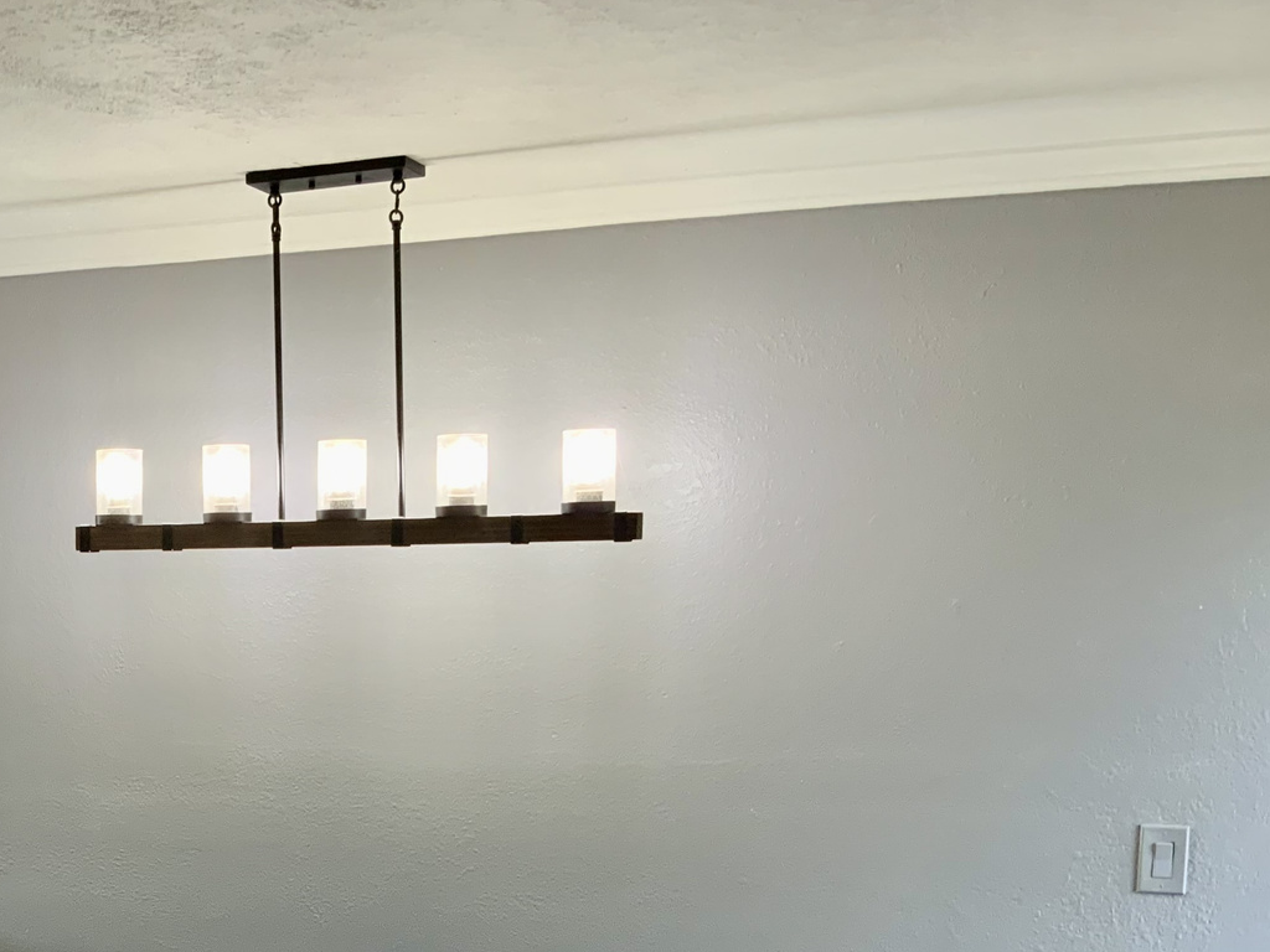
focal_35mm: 58
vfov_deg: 24.5
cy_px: 857
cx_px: 134
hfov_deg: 31.7
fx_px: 2128
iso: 50
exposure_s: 1/60
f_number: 1.8
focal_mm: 3
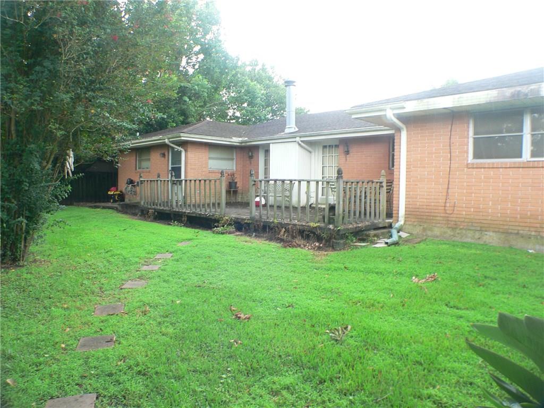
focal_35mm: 36
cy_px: 204
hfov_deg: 51.4
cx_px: 272
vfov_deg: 39.7
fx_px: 566
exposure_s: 1/30
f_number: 2.8
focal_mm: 6
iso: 100
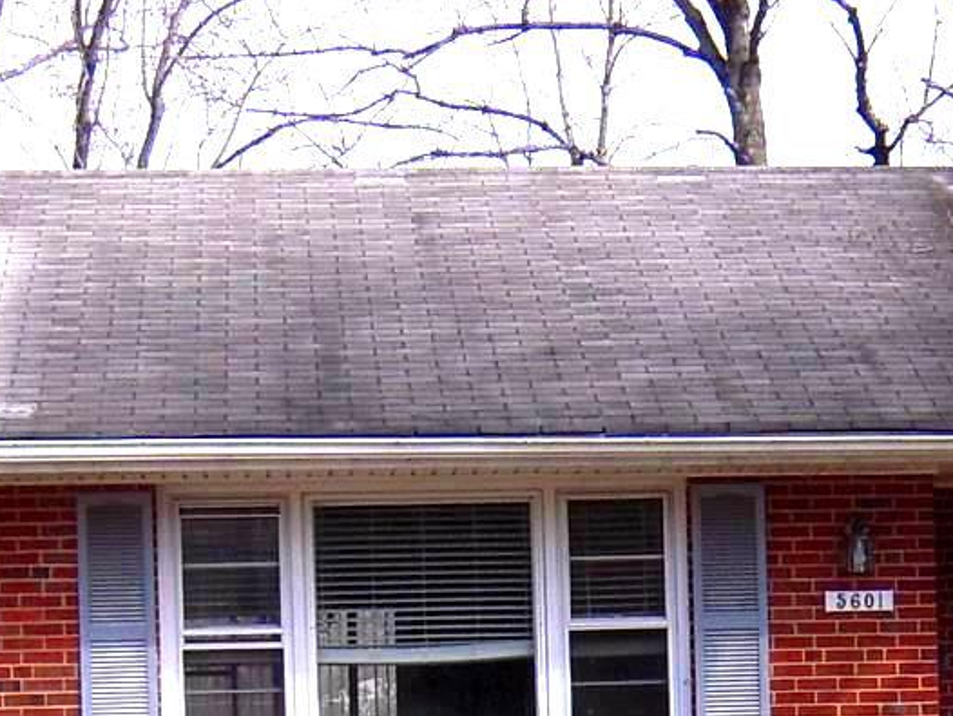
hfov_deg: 13.6
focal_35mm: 144
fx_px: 3966
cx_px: 788
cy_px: 924
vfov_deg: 10.1
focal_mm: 6.5
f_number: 3
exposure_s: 1/1000
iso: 100
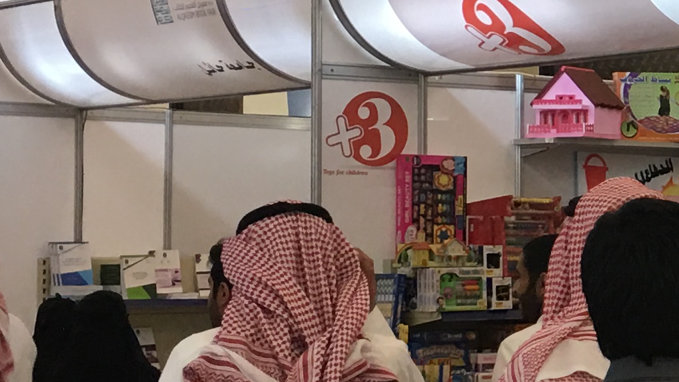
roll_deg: +0.3
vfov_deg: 9.7
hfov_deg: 15.8
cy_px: 234
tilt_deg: +2.5
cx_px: 1023
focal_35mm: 125
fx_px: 2250
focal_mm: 4.15
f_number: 2.2
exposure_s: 1/30
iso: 32
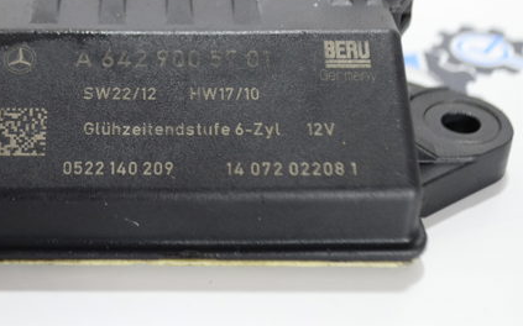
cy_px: 77
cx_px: 147
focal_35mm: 74
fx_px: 1054
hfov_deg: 27.6
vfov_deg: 17.5
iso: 800
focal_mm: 32
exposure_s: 1/80
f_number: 4.8
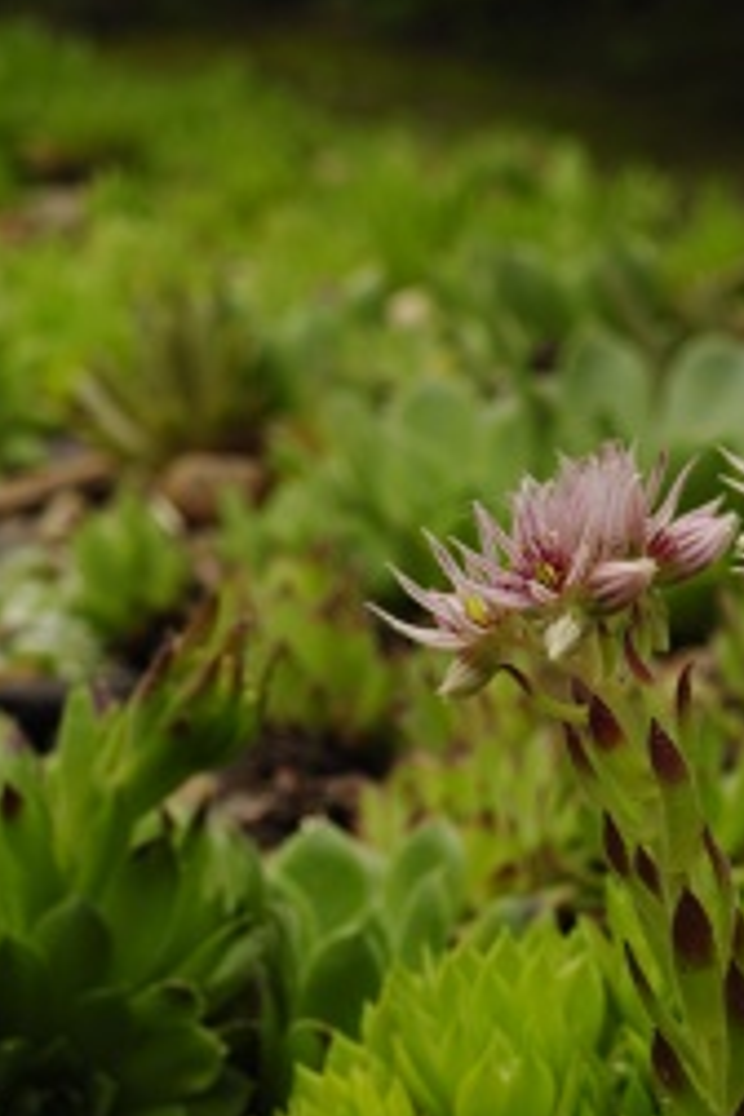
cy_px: 837
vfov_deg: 8.5
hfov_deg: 5.6
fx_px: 7531
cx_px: 689
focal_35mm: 243
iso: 100
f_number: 8
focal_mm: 85
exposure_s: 1/100
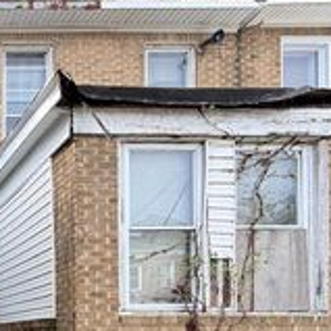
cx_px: -137
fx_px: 422
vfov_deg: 37.4
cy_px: 345
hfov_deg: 30.0
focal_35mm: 39
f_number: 2.2
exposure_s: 1/157
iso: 40
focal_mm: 2.22
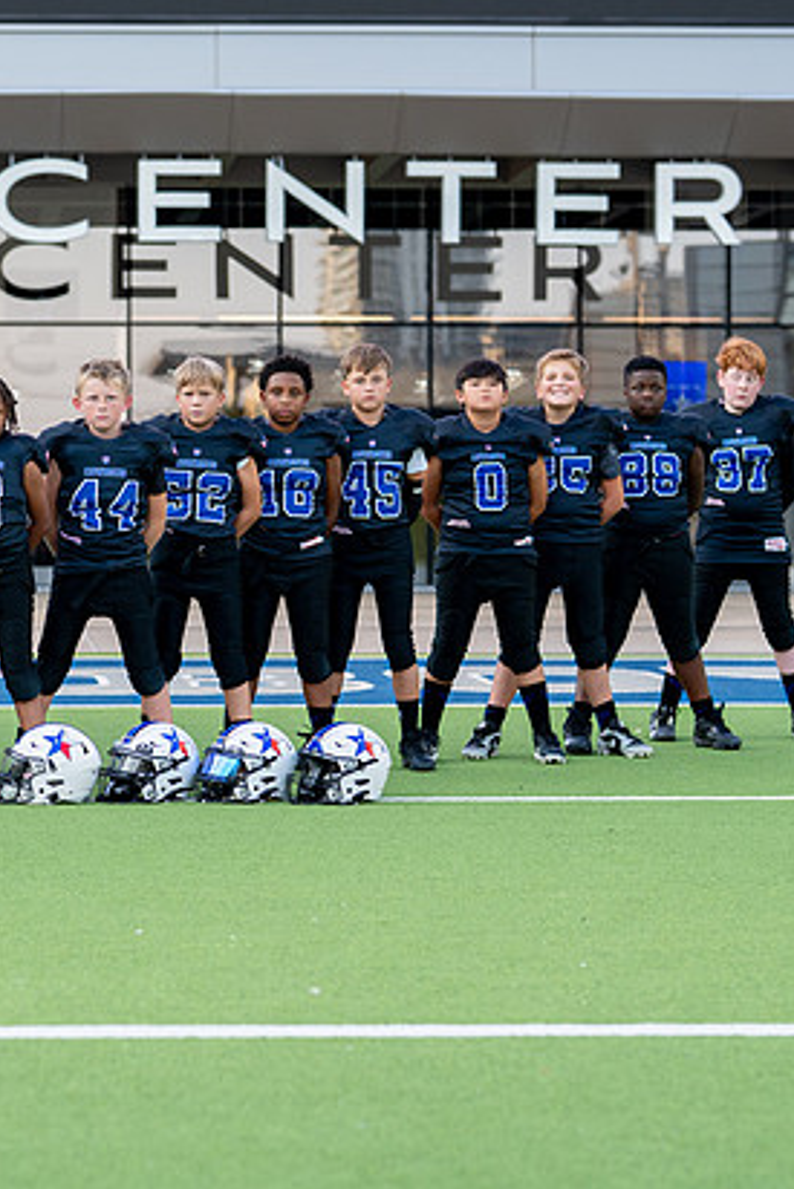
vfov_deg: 20.0
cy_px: 566
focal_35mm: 102
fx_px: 3371
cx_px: 68
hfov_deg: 13.3
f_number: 2
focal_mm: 50
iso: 200
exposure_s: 1/800
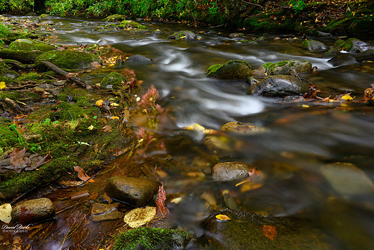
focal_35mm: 29
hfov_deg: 63.6
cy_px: 115
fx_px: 301
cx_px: 179
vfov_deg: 45.0
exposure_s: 8
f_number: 14
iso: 64
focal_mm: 26
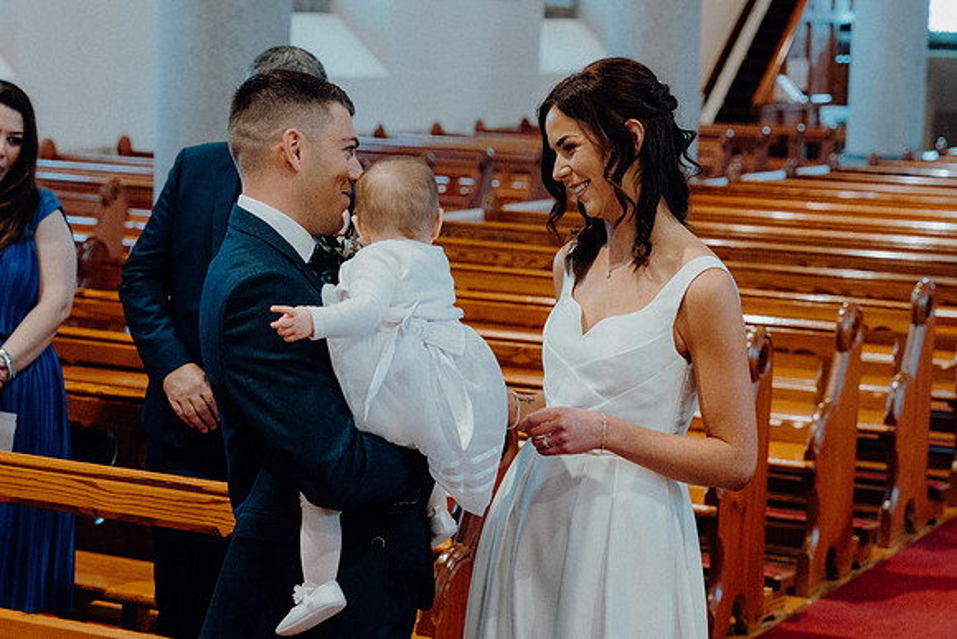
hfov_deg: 23.4
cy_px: 320
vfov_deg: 15.7
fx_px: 2313
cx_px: 478
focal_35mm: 87
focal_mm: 58
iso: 2500
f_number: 3.5
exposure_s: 1/160
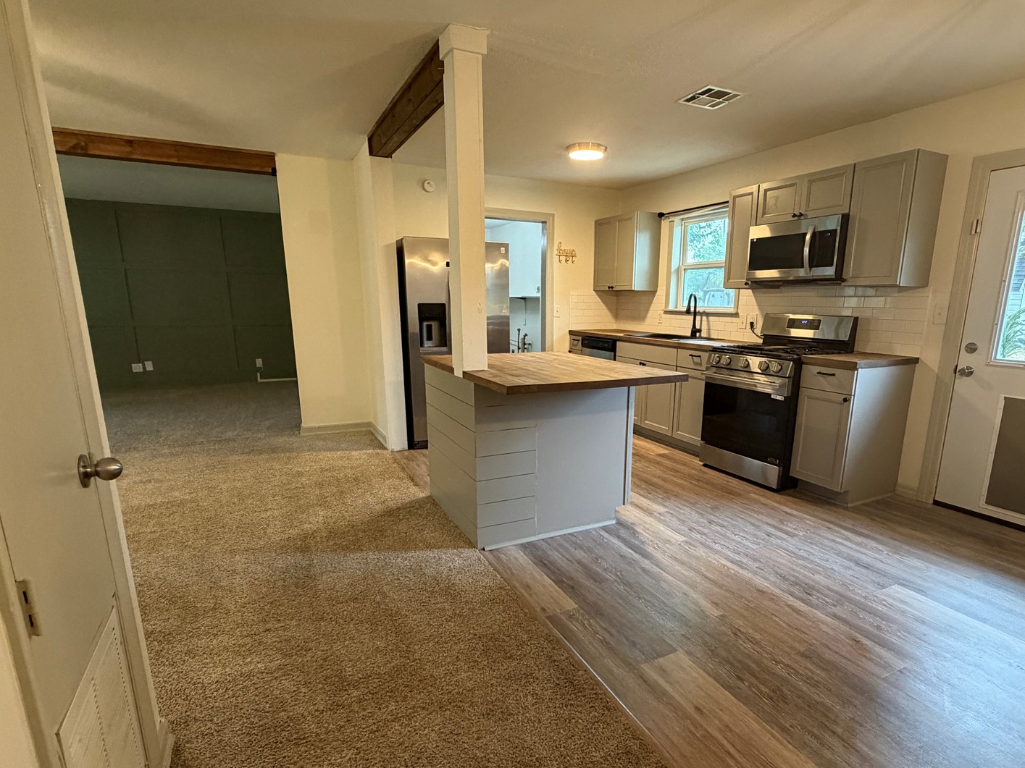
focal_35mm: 19
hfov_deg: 84.4
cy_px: 430
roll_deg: -0.8
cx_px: 561
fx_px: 563
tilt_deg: -13.2
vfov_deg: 68.4
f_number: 2.2
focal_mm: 2.22
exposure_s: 1/60
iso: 400
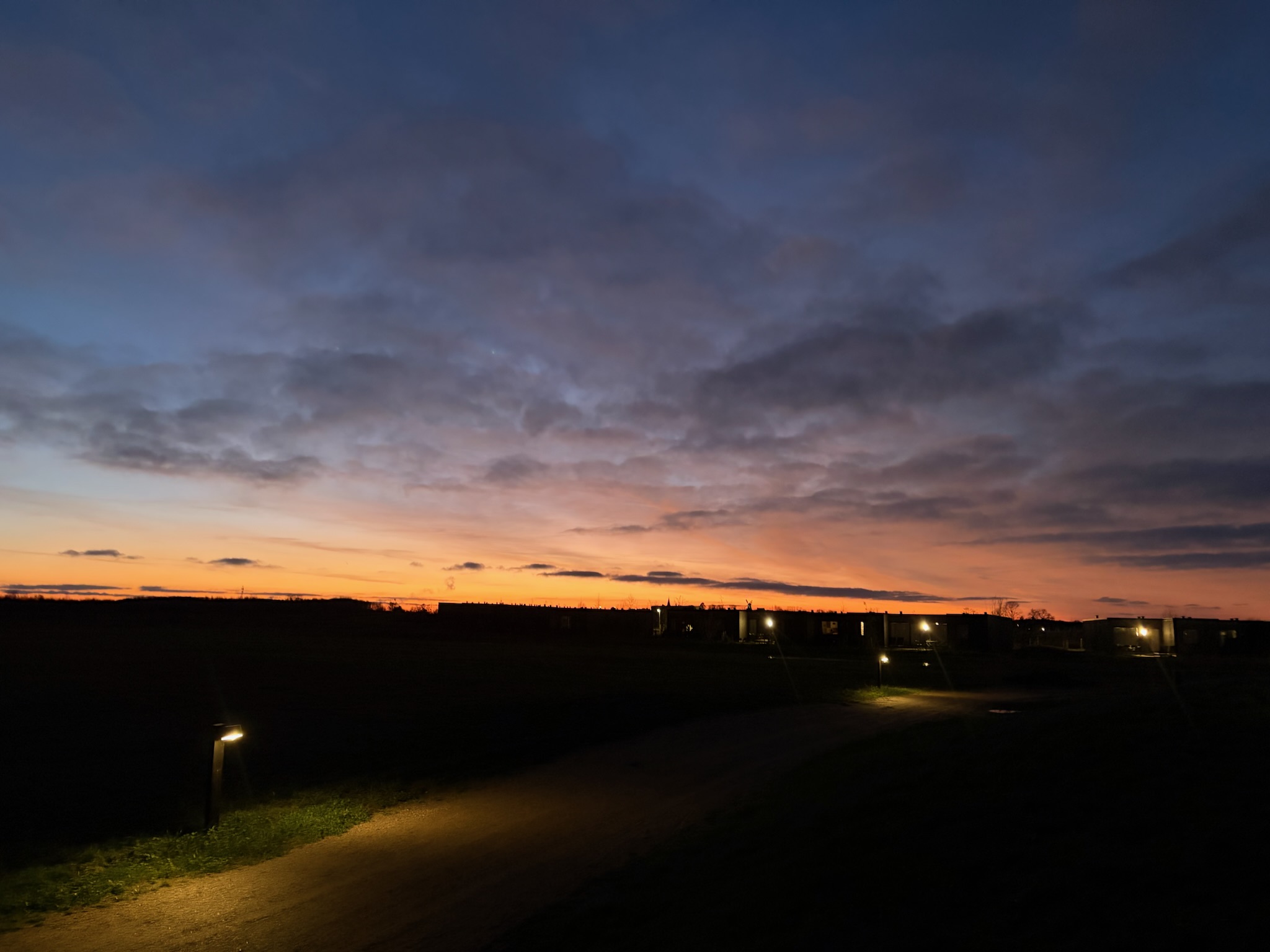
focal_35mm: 26
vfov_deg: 53.1
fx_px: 954
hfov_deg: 67.3
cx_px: 635
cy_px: 476
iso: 640
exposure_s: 1/36
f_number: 1.6
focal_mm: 5.96
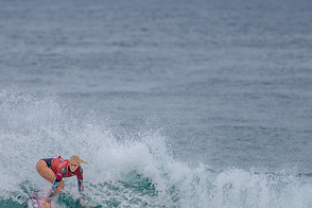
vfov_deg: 1.4
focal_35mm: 986
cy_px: 204
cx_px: 70
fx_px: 8545
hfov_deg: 2.1
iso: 250
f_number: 5.6
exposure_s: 1/2000
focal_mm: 500
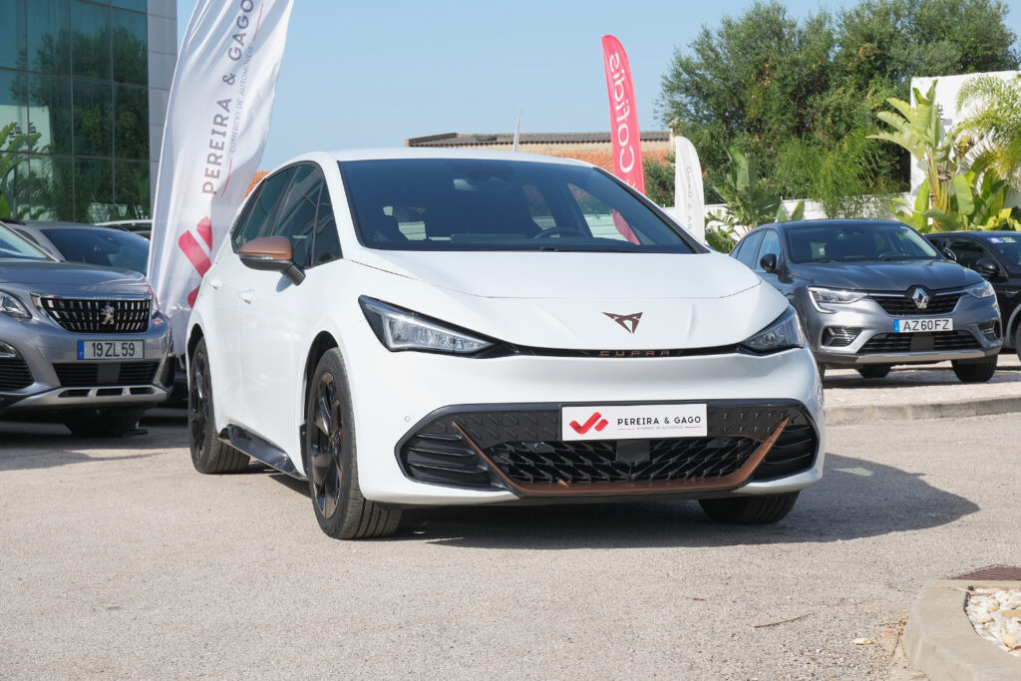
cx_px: 510
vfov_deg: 20.3
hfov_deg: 30.1
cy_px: 340
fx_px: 1900
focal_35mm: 67
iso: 160
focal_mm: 44.5
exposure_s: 1/200
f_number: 9
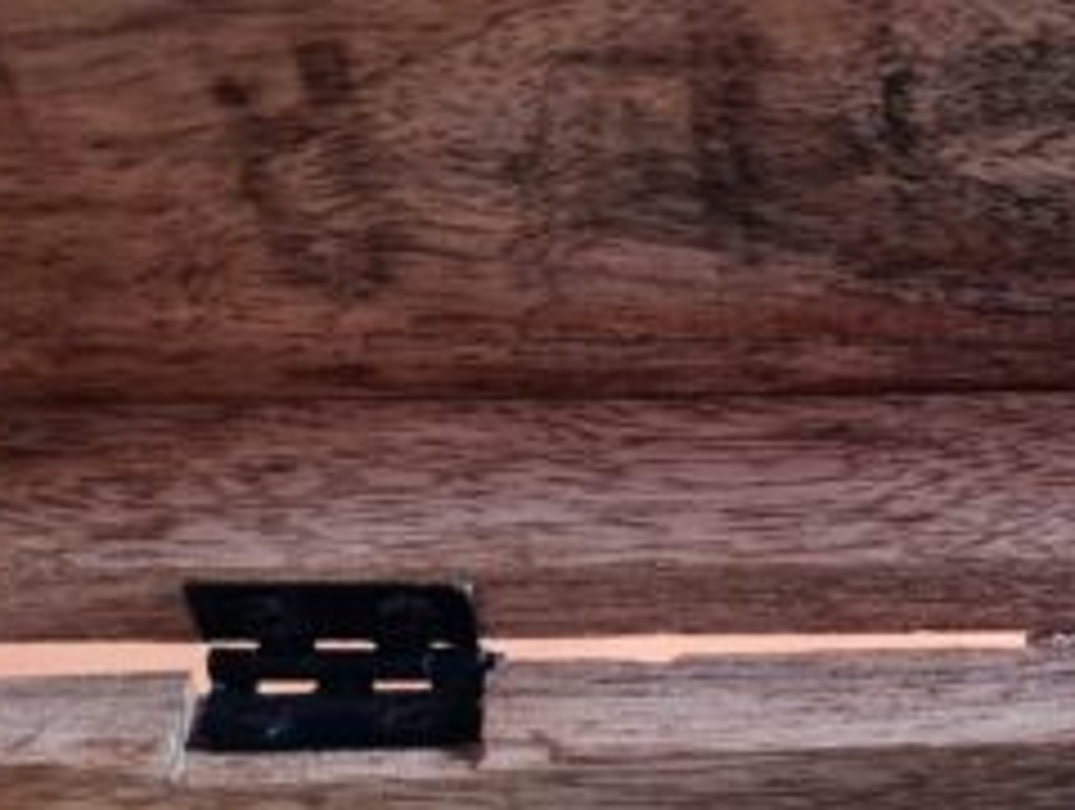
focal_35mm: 76
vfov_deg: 18.8
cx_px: 1008
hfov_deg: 24.7
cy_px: 866
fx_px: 2364
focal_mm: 5.4
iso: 200
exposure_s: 1/60
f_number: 1.8
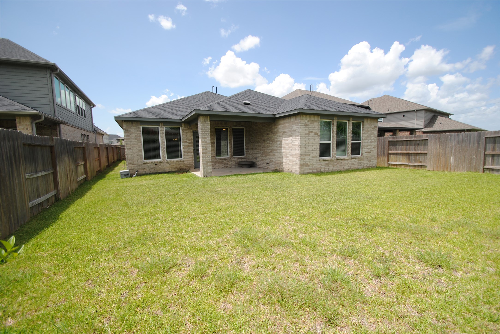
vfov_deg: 77.5
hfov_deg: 100.3
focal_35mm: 15
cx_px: 250
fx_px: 209
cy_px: 167
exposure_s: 1/640
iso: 100
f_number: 4.5
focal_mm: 10
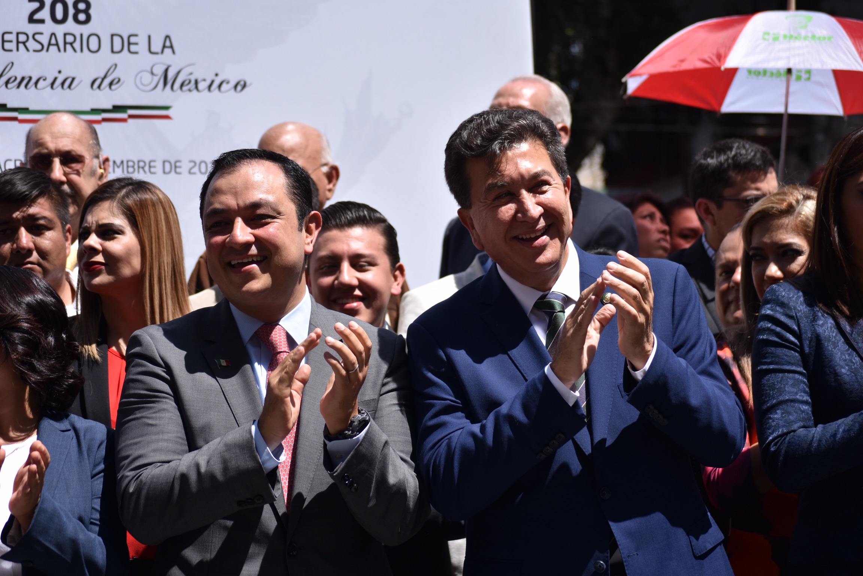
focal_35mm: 93
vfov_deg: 14.7
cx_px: 432
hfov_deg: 21.9
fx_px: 2229
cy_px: 288
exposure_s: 1/1000
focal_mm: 62
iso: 100
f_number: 4.2
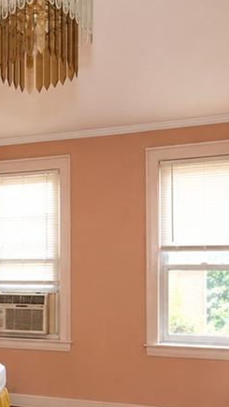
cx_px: -9
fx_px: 399
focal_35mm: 37
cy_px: 278
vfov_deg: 52.7
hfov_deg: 29.5
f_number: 8
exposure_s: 1/80
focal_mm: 10
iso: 1600
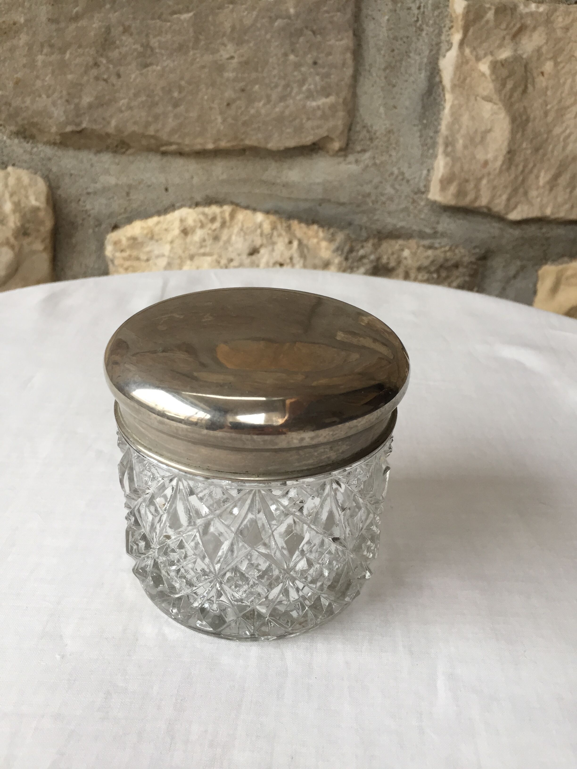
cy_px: 384
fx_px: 645
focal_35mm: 29
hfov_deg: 48.2
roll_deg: -2.1
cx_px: 288
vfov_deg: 61.7
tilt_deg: -28.5
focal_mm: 4.15
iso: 80
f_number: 2.2
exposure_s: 1/33
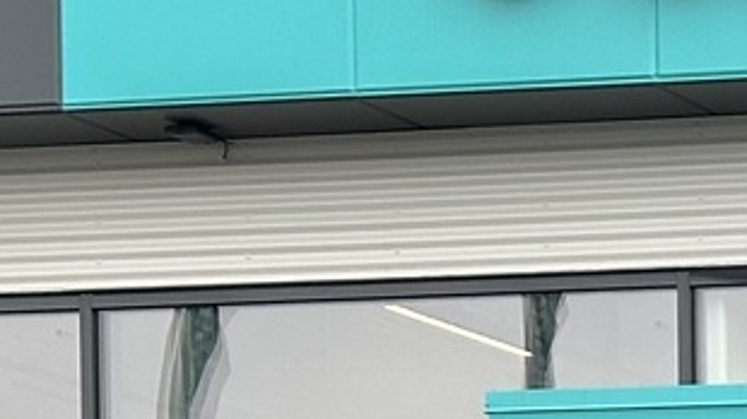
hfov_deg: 8.5
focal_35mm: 243
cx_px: 1431
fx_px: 4811
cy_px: 1209
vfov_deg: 4.8
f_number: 1.78
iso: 64
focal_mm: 6.86
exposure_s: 1/527
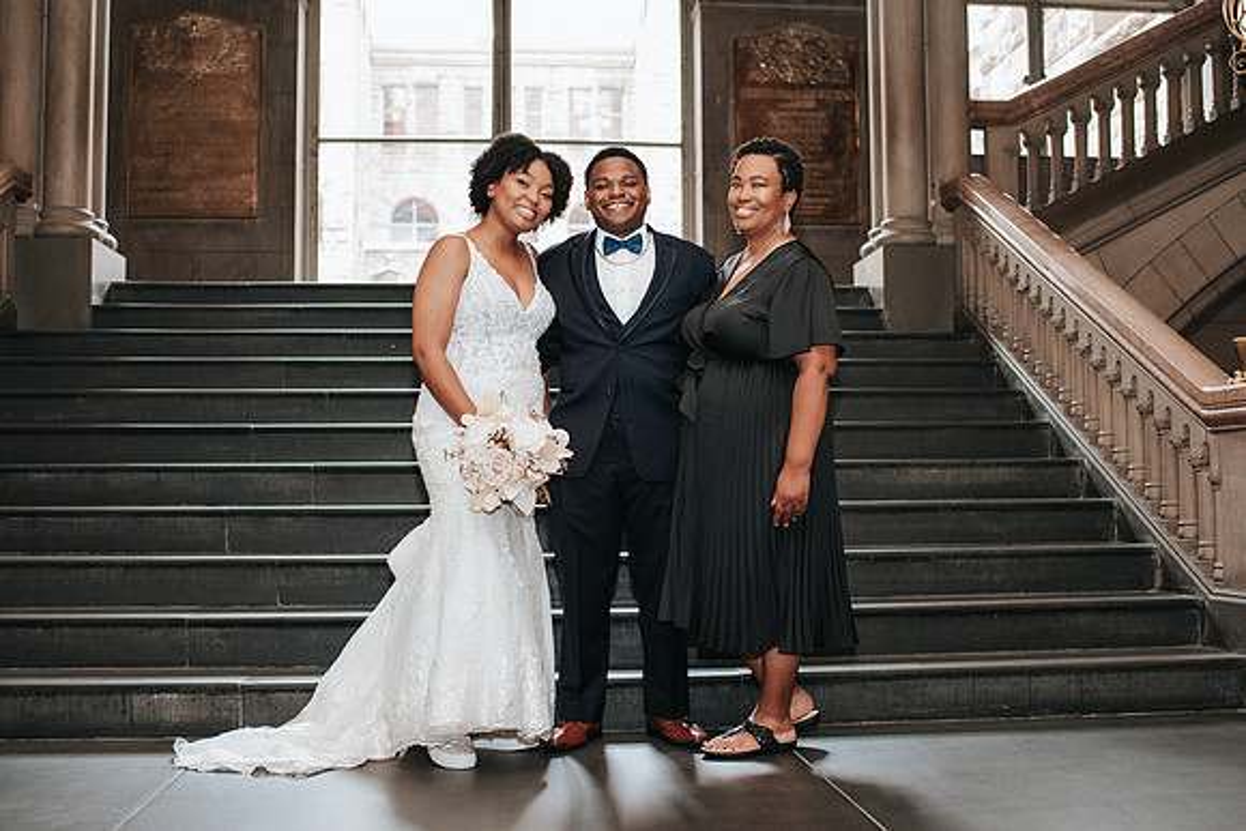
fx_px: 1410
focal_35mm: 41
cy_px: 416
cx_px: 635
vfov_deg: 32.8
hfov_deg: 47.7
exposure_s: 1/125
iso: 1000
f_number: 3.2
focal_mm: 35
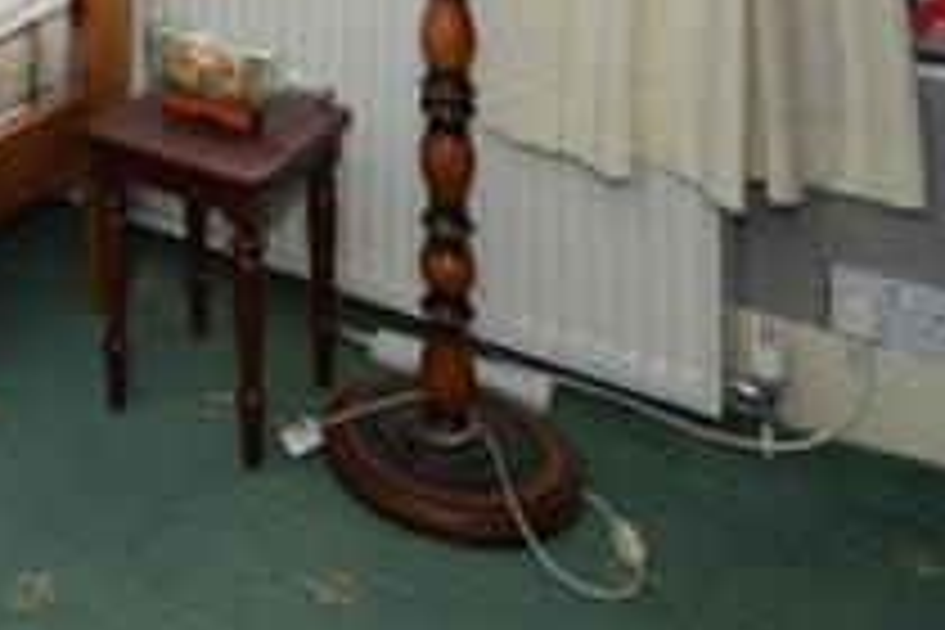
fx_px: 1353
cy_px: -322
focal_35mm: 52
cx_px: -378
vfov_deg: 21.7
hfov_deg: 28.7
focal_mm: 11
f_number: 5.6
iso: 400
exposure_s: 1/125
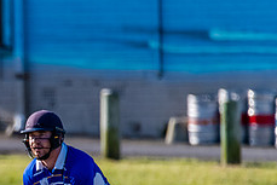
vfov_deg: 0.8
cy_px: 195
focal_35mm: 1728
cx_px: -117
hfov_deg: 1.2
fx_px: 13304
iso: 640
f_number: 6.3
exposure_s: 1/2000
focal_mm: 600
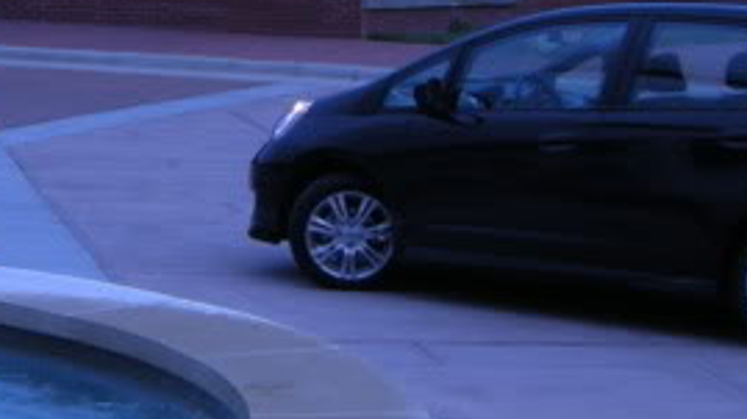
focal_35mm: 146
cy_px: 14
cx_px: 139
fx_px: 2890
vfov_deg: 8.3
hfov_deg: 14.6
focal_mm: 7.5
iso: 64
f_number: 3.5
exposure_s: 1/10.7
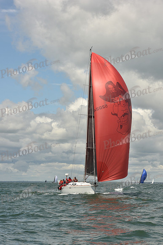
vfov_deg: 20.4
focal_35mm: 100
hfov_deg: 13.7
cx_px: 82
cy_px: 122
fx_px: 679
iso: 320
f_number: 13
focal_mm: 100
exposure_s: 1/800
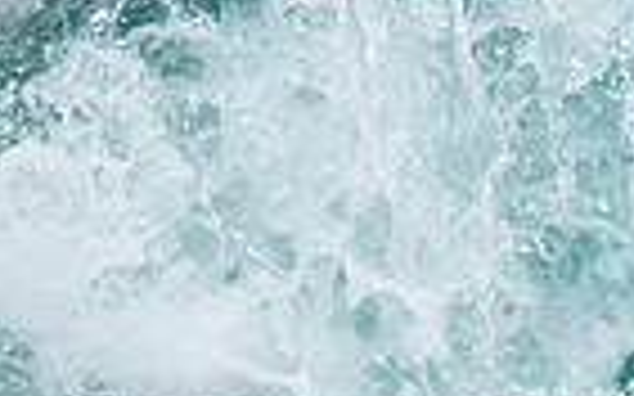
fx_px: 57998
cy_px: 394
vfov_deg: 0.4
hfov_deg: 0.6
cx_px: 1299
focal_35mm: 3358
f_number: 6.3
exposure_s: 1/2000
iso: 500
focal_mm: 800
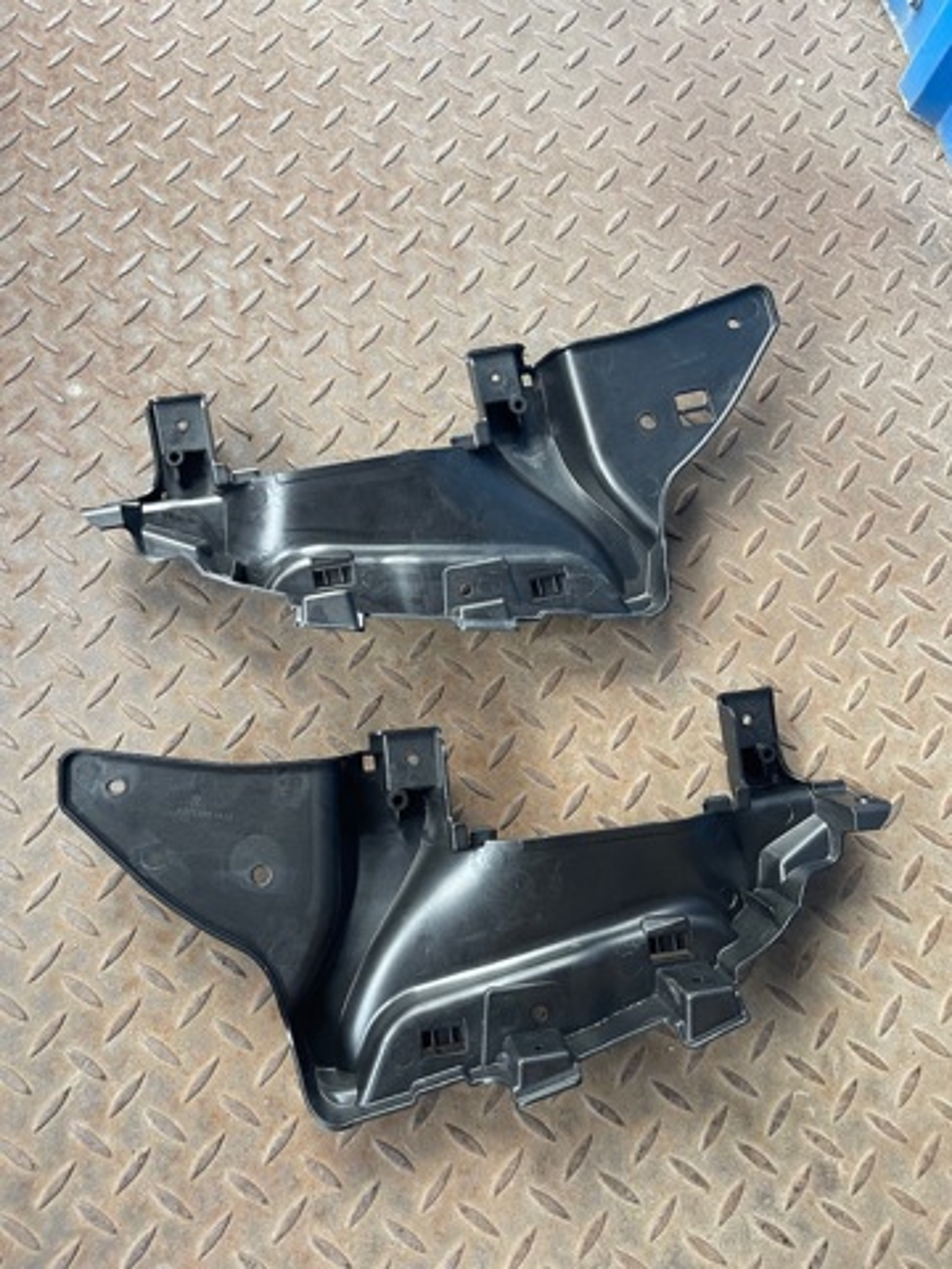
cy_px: 634
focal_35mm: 25
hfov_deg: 54.9
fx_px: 917
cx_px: 476
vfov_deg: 69.4
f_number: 1.6
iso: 160
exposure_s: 1/60
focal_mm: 5.1
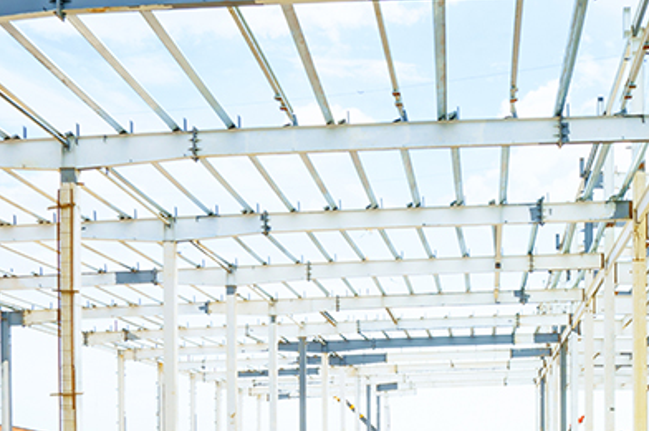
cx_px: 497
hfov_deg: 39.2
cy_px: 485
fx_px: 882
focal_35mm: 49
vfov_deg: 25.3
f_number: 22
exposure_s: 1/20
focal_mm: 16
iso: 100
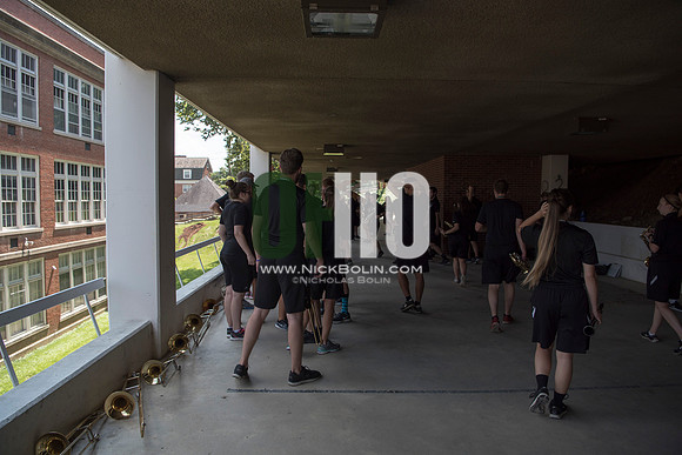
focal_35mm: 24
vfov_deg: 53.2
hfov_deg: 73.7
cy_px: 228
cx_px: 341
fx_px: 455
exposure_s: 1/500
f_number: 5
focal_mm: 24
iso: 160
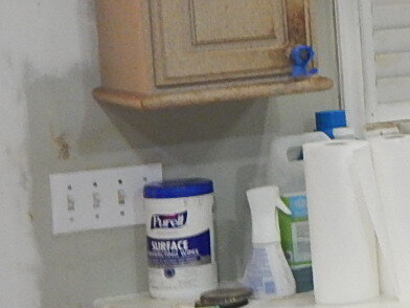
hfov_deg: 11.7
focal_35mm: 155
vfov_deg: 9.5
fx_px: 1836
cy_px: 49
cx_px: 761
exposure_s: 1/25
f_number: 3.4
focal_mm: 6.8
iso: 400
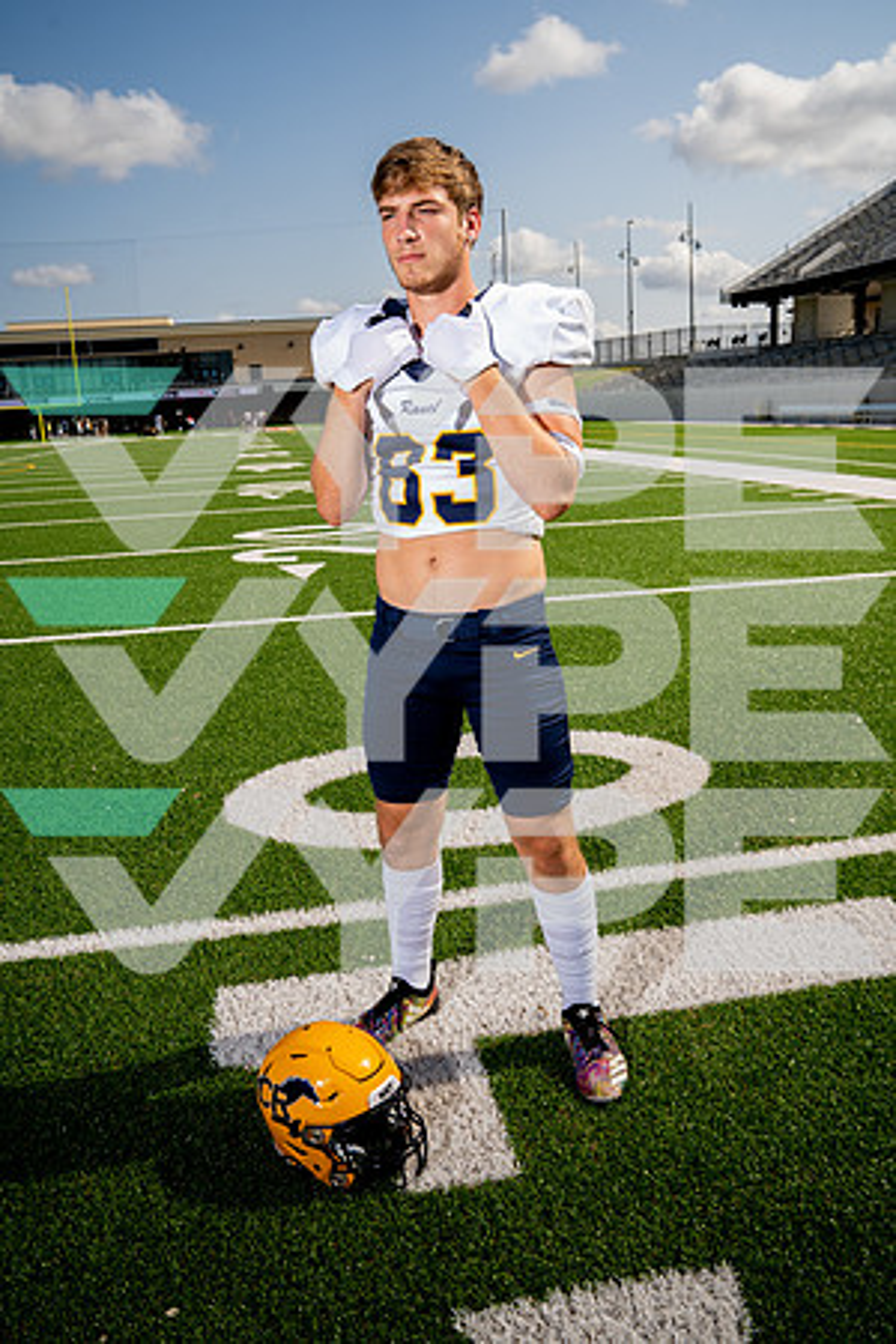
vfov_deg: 63.7
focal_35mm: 29
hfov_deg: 45.0
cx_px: 448
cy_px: 672
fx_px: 1083
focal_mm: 29
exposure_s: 1/250
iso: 100
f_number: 7.1
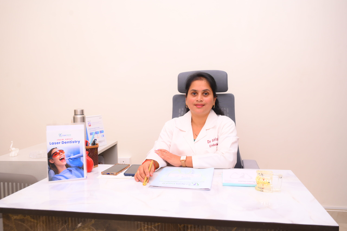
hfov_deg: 59.5
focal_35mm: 32
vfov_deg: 41.7
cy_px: 116
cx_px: 174
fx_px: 303
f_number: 5.6
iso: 640
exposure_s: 1/125
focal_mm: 31.5
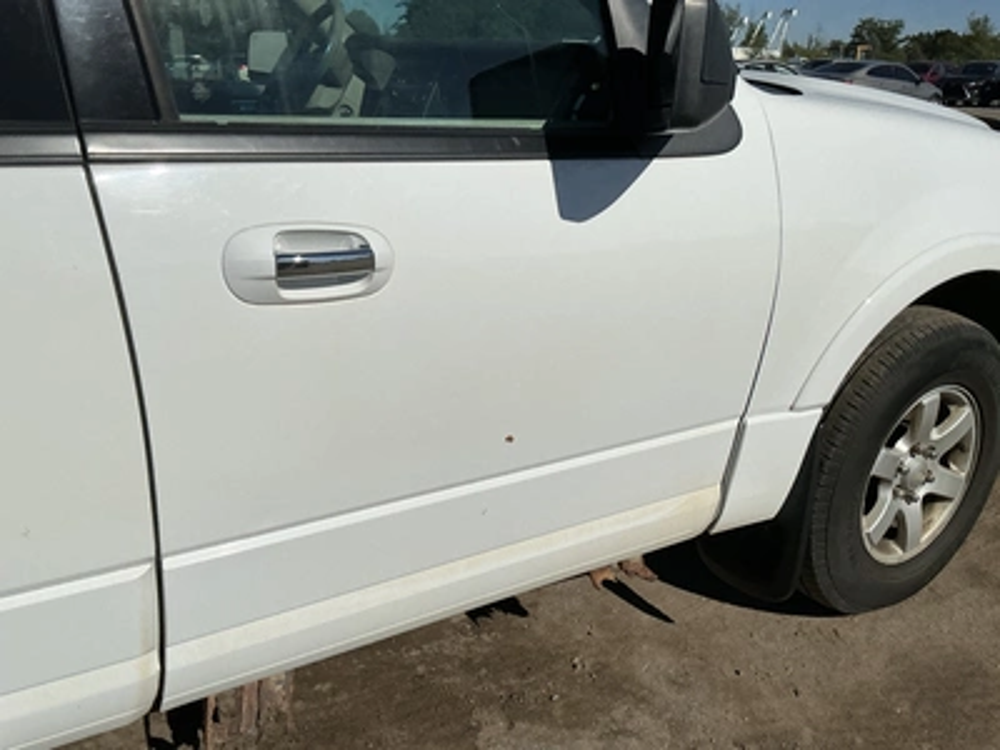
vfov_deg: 49.7
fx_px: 809
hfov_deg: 63.4
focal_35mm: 28
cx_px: 500
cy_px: 375
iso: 25
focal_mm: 3
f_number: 1.8
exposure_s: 1/8621
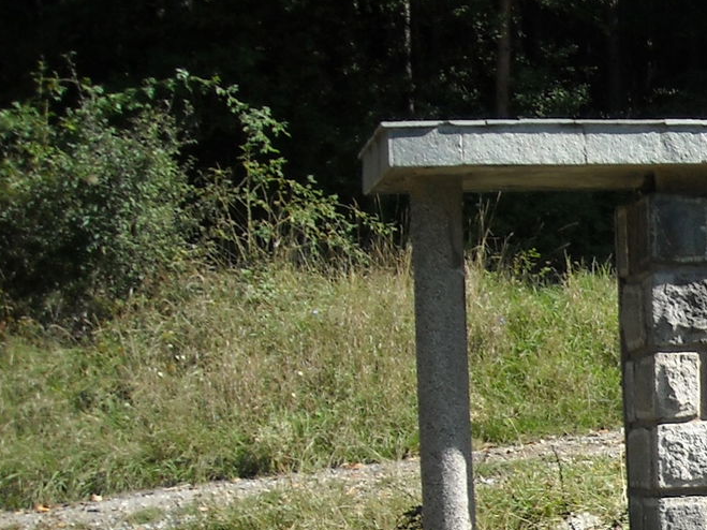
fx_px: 2083
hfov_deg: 17.6
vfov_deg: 14.2
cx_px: 1004
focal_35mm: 102
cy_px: 597
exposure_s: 1/154
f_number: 5.6
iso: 64
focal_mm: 5.7
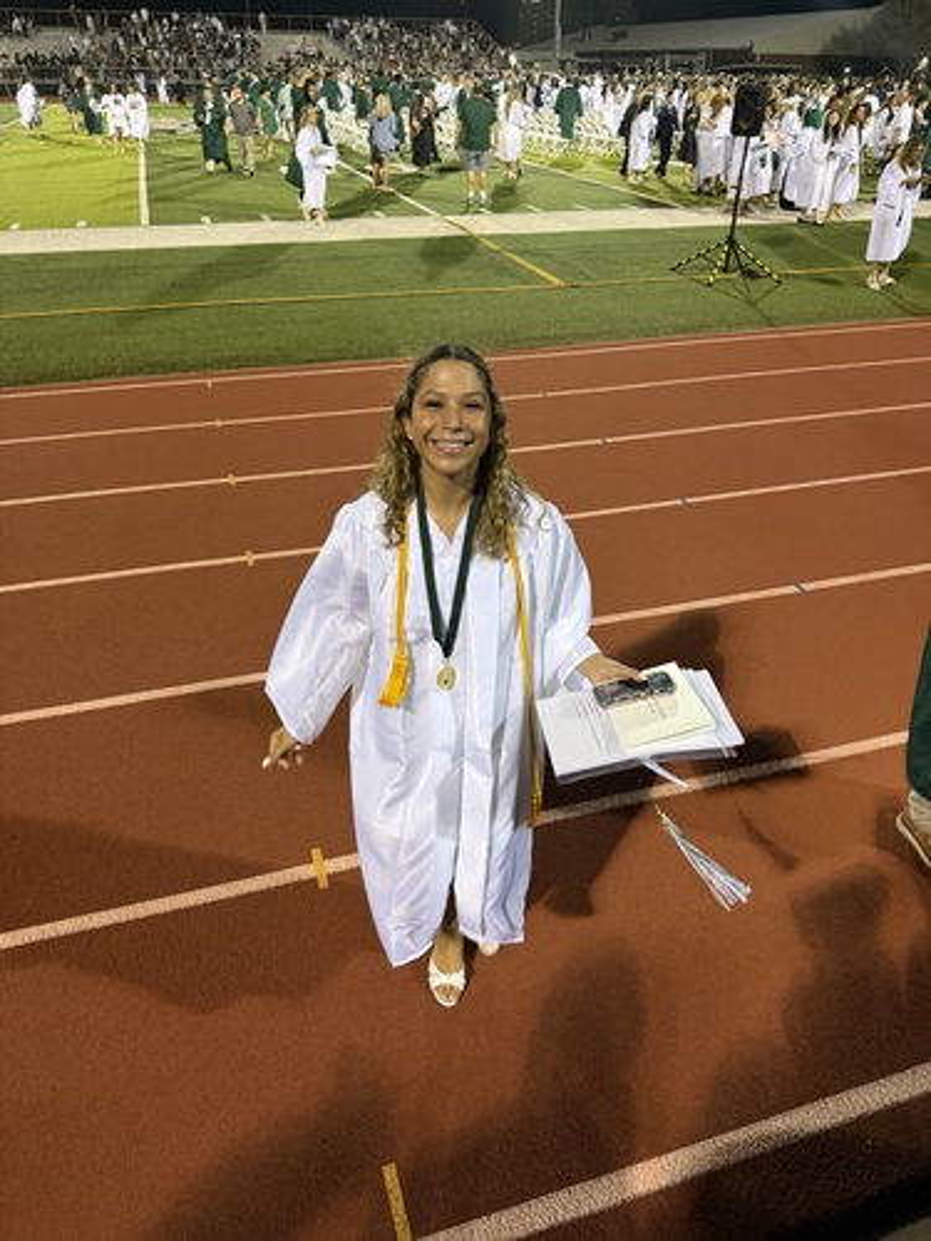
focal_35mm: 24
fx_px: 861
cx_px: 466
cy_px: 620
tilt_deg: -32.4
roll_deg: -1.0
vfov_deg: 71.6
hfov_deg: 56.8
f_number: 1.78
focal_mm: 6.76
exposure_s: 1/60
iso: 250
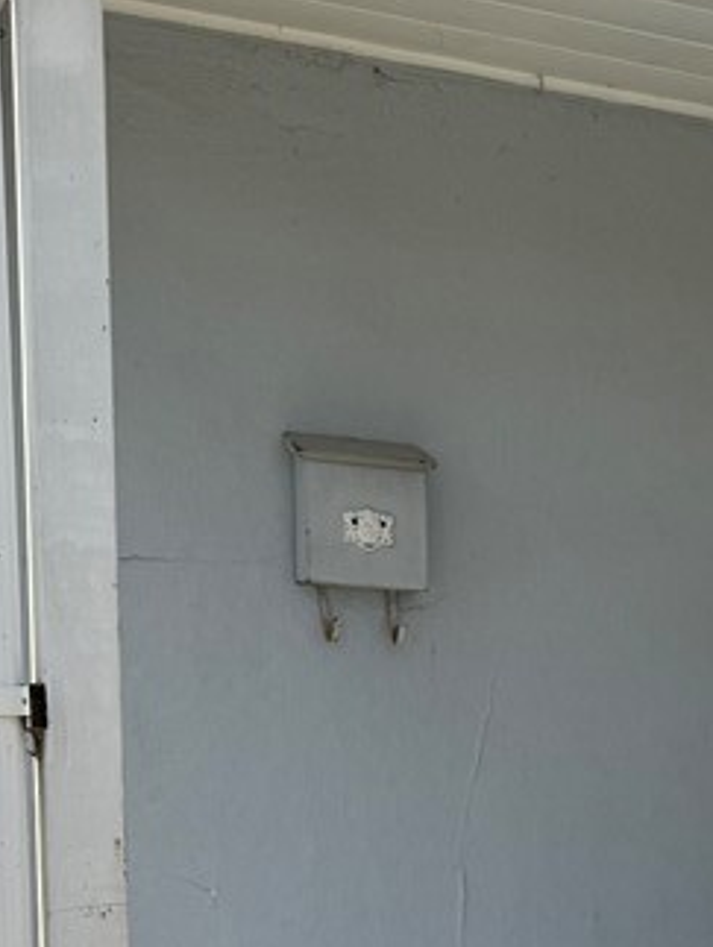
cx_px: 913
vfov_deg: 24.4
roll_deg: -0.5
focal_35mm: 76
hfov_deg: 18.2
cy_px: 959
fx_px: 2083
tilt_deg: -4.8
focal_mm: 6.76
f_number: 1.78
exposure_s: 1/3021
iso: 80
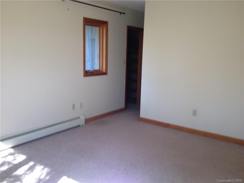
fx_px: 247
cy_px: 92
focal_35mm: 35
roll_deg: -2.2
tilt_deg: -9.7
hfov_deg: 52.6
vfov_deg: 40.7
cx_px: 122
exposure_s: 1/24
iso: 50
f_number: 2.4
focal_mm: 4.28
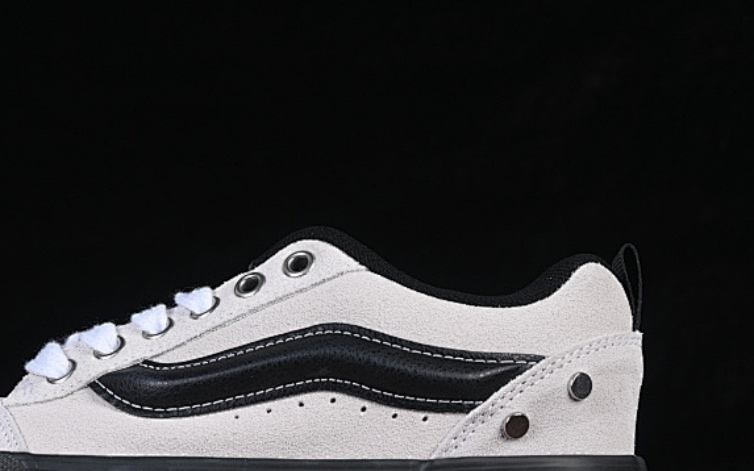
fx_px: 2959
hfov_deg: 14.5
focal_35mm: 144
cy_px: 275
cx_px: 234
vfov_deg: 9.1
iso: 160
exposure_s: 1/80
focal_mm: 50
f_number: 8
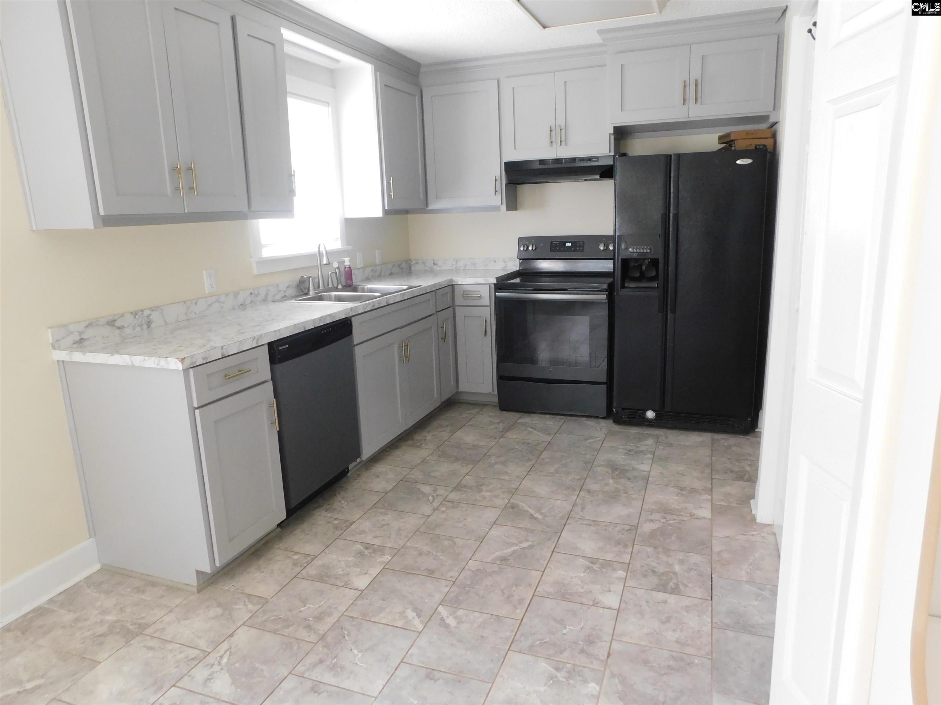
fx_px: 625
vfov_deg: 58.9
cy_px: 352
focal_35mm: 23
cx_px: 470
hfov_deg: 73.9
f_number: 3
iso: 320
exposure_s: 1/30
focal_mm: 4
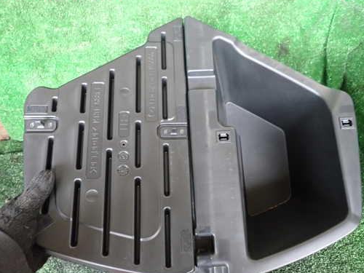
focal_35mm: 30
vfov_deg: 46.8
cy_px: 142
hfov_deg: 59.8
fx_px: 315
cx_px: 205
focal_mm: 4.5
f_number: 2
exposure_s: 1/30
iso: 500
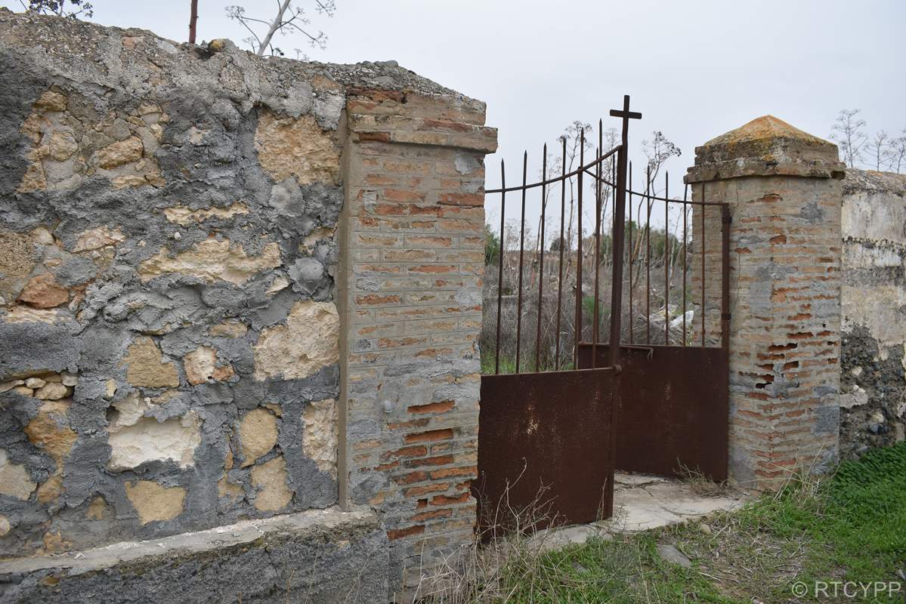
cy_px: 302
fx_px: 793
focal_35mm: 32
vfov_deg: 41.7
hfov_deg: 59.5
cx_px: 453
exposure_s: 1/250
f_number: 5.6
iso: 200
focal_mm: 21
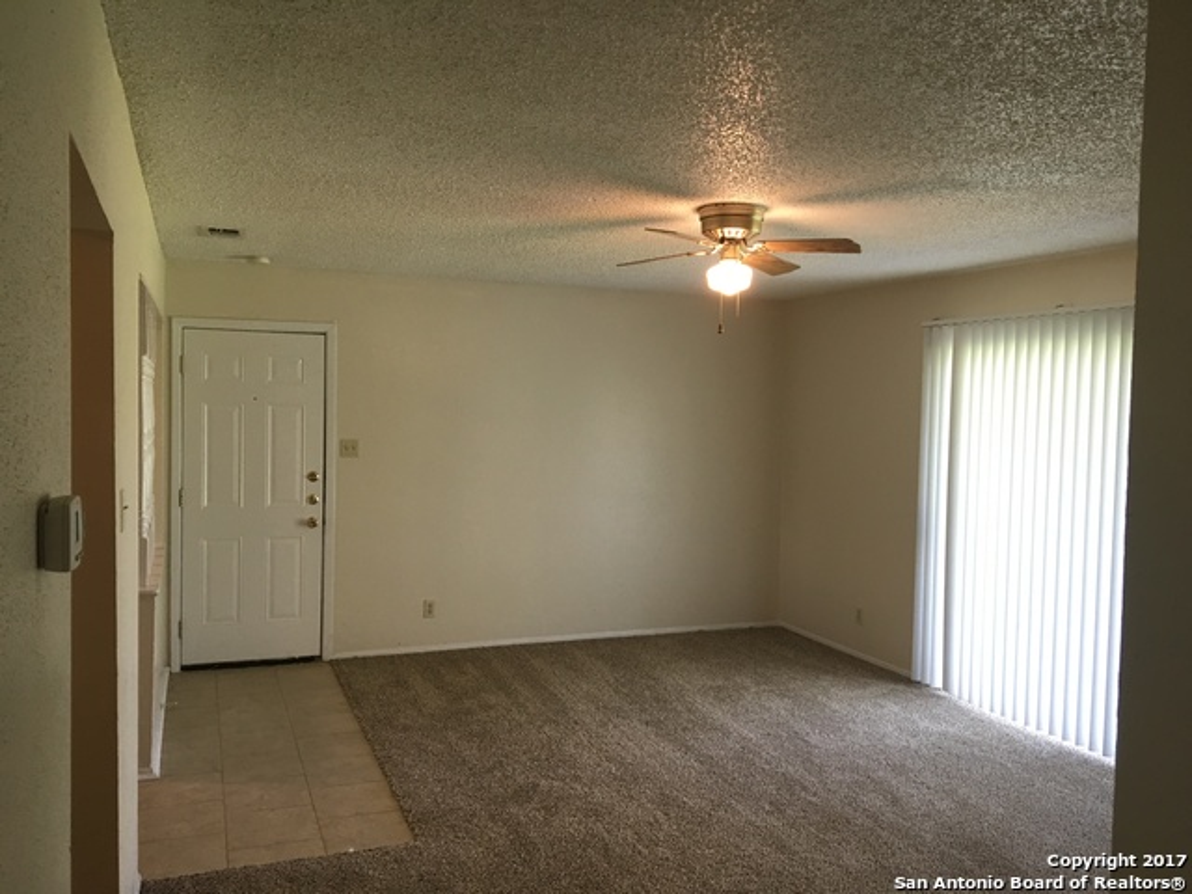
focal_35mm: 29
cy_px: 447
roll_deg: -1.2
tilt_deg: -2.1
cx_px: 596
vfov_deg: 48.2
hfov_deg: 61.7
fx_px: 999
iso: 80
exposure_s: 1/30
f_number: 2.2
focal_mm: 4.15
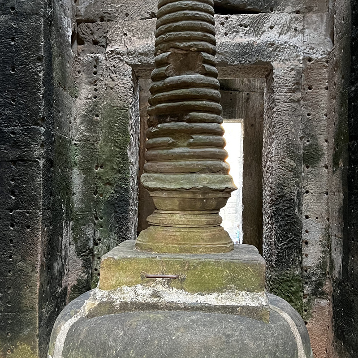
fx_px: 538
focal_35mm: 46
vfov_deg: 36.8
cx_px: 173
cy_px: 182
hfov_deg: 36.8
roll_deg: -1.5
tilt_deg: +1.0
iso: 320
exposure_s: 1/60
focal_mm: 5.7
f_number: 1.5
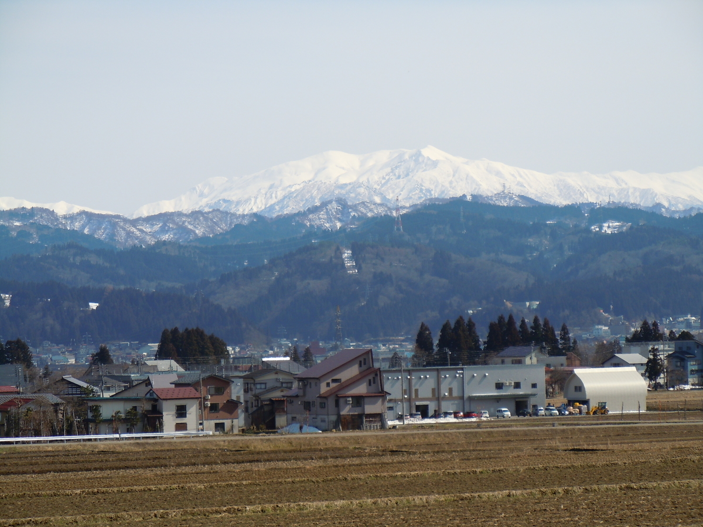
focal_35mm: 152
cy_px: 264
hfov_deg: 13.0
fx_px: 3087
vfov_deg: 9.8
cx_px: 352
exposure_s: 1/800
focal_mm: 27.4
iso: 100
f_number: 4.6
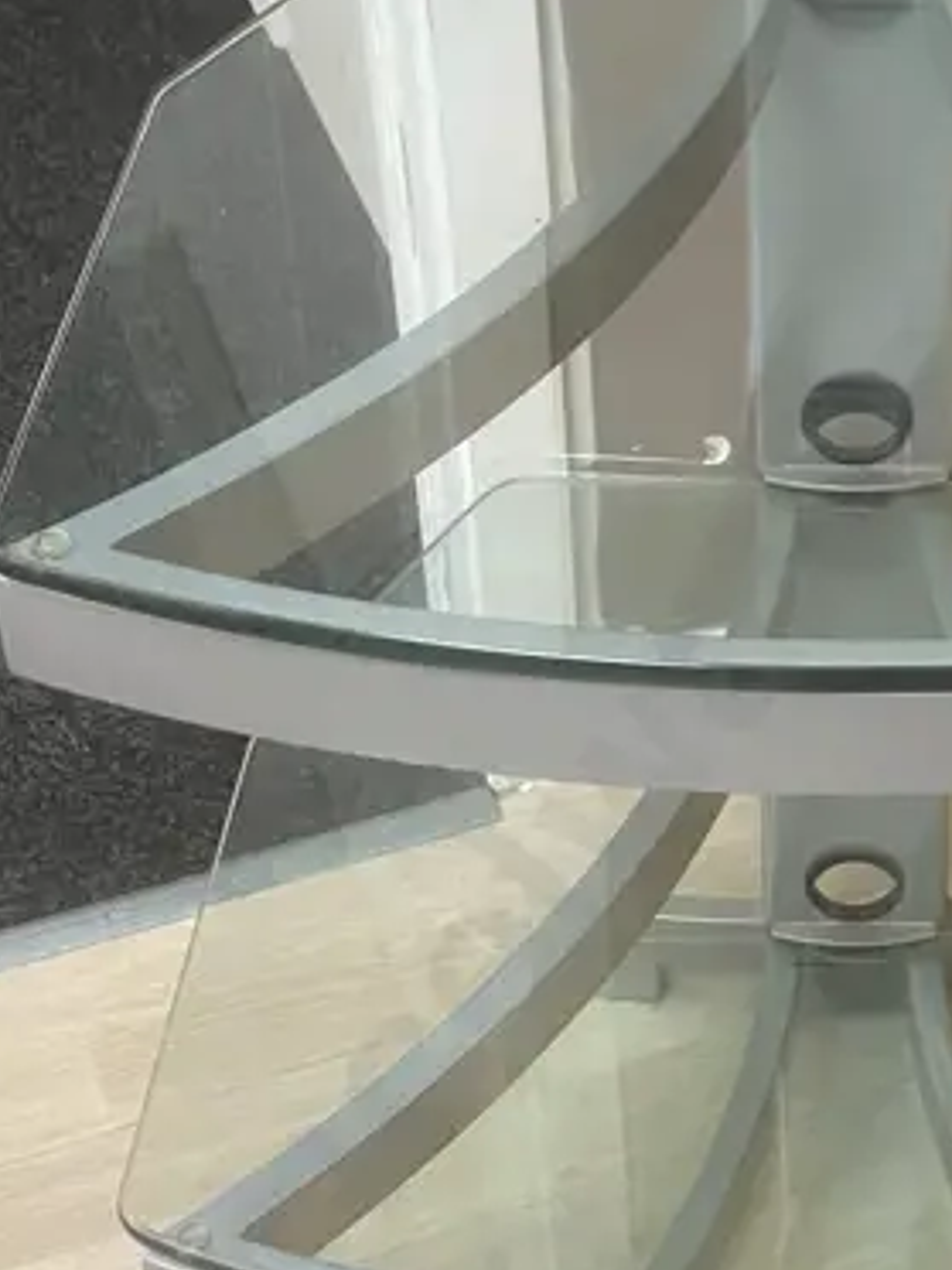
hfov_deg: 18.7
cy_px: 423
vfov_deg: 25.2
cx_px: 901
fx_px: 2824
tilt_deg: -34.9
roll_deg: -1.1
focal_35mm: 77
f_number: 1.8
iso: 250
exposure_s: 1/50
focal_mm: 3.99
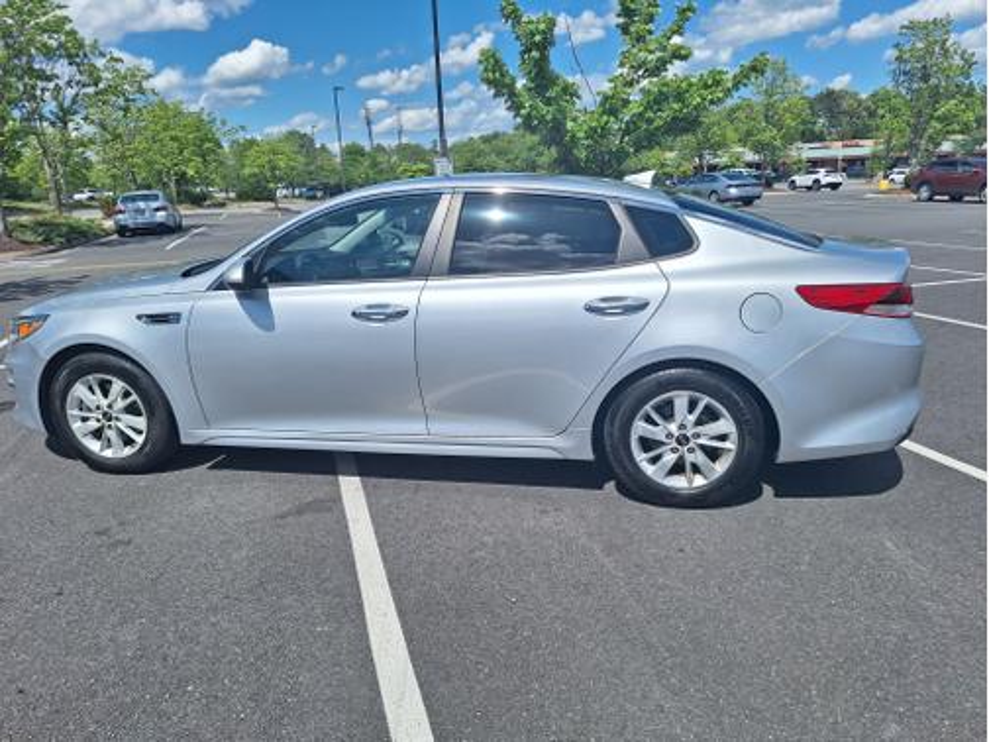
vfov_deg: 58.9
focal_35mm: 23
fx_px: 657
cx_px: 494
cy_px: 371
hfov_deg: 73.9
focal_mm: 5.54
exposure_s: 1/6024
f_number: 1.8
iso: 40
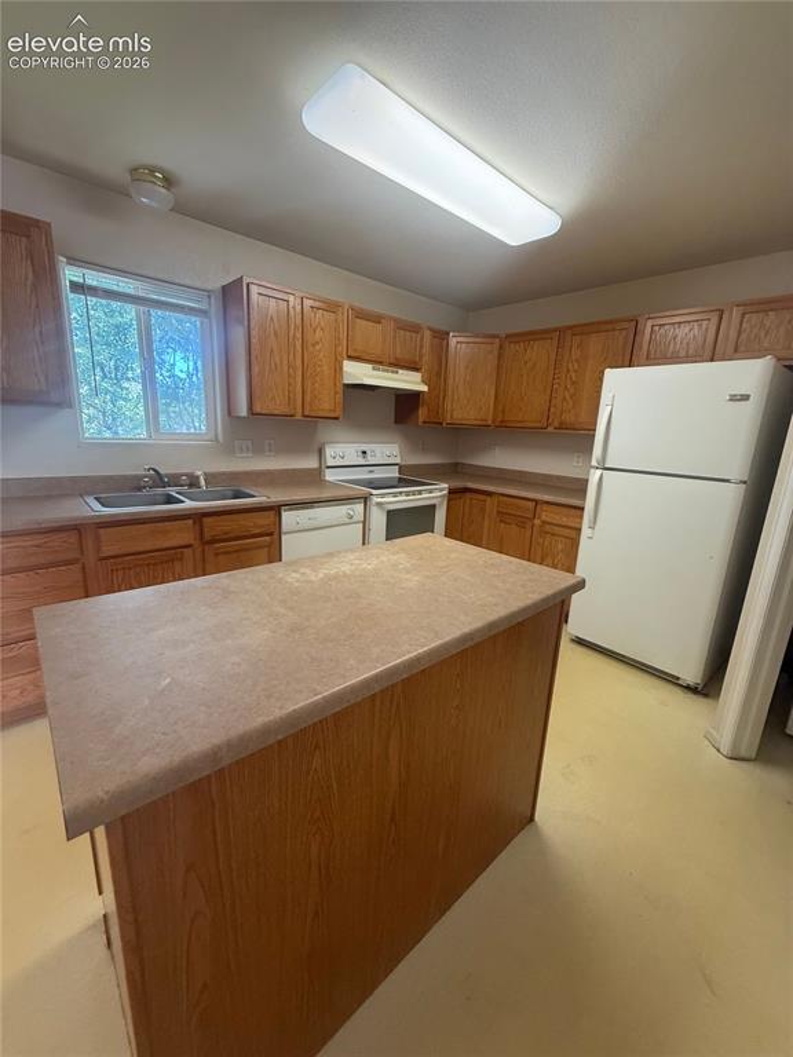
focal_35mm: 14
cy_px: 528
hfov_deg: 85.7
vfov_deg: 102.1
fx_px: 428
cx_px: 396
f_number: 2.2
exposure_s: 1/120
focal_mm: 2.22
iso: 320
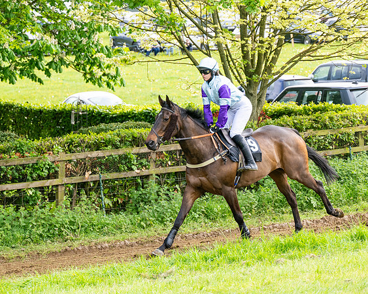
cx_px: 217
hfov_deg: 13.2
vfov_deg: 10.6
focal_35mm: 146
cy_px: 149
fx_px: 1591
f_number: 4
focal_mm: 98
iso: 400
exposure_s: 1/1250
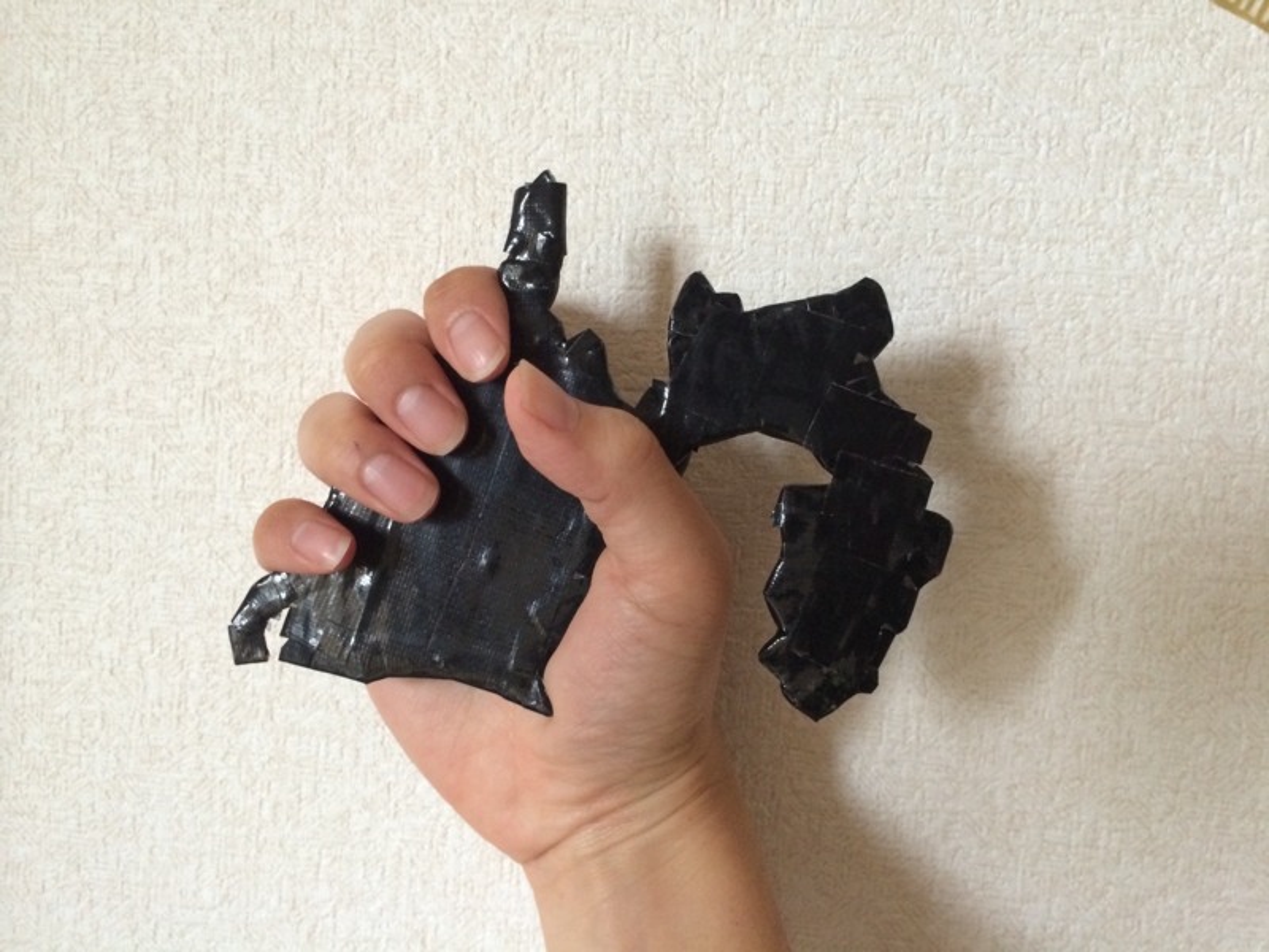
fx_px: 1100
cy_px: 476
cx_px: 634
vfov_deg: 46.8
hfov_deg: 60.0
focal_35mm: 30
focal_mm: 4.12
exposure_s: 1/30
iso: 320
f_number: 2.2
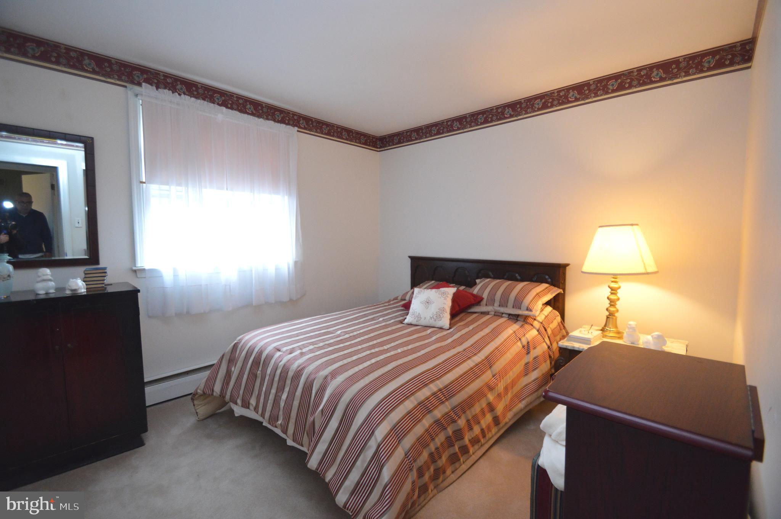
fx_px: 325
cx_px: 390
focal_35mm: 15
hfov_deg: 100.4
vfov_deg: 77.2
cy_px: 260
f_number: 3.5
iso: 1800
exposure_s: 1/60
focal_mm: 10
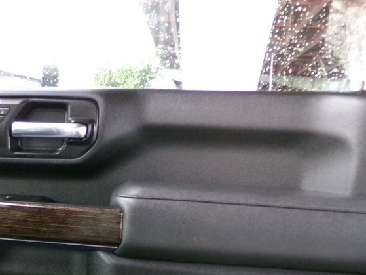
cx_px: 100
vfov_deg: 31.6
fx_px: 465
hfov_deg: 41.9
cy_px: 236
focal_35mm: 44
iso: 800
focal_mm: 4.3
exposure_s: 1/60
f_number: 3.7
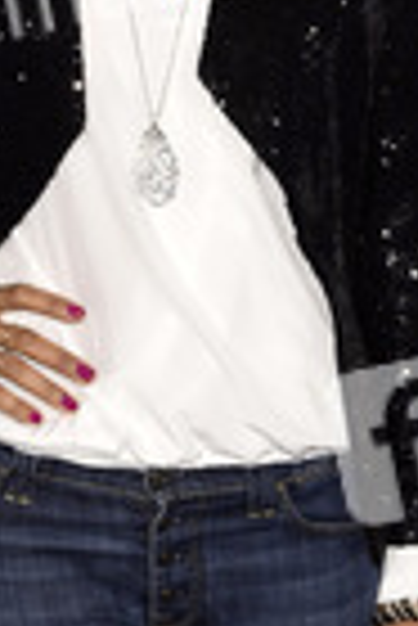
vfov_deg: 14.8
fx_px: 2397
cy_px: 194
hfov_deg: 10.0
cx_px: 148
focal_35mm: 138
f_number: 5.6
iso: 500
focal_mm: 48
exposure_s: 1/160
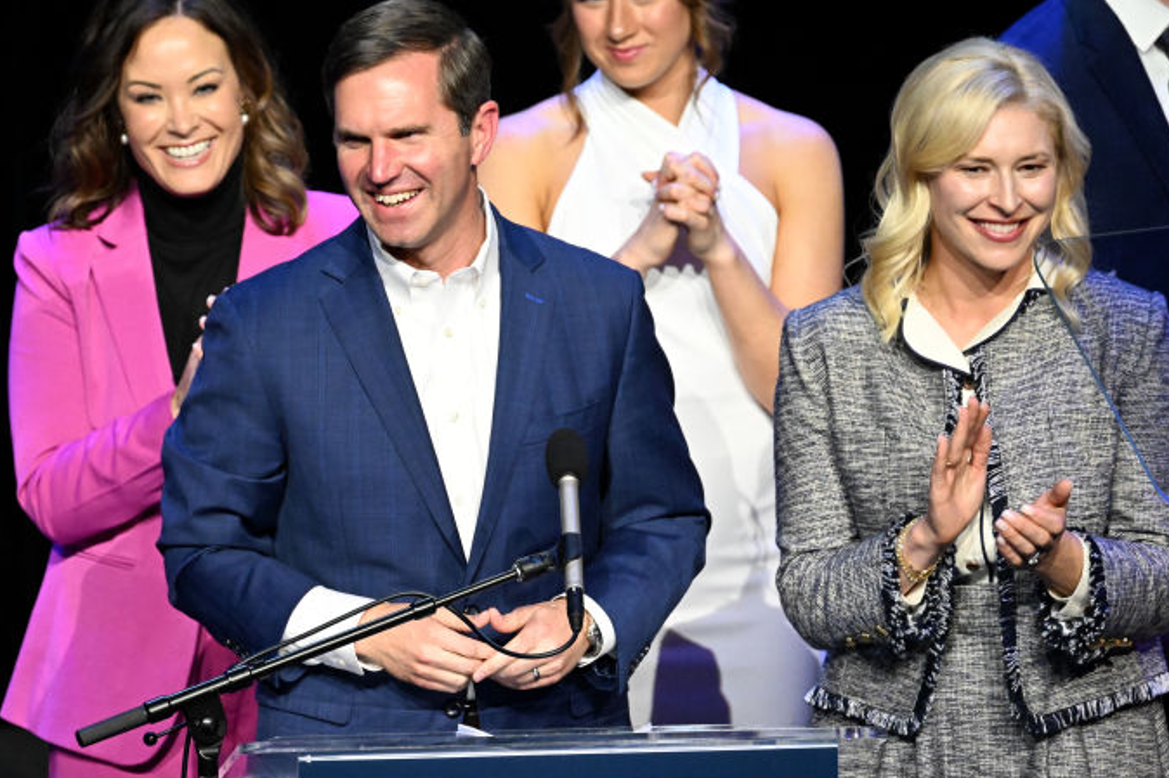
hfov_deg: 3.4
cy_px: 453
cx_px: 442
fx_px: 19737
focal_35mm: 608
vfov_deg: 2.3
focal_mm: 400
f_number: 5.6
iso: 6400
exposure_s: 1/500
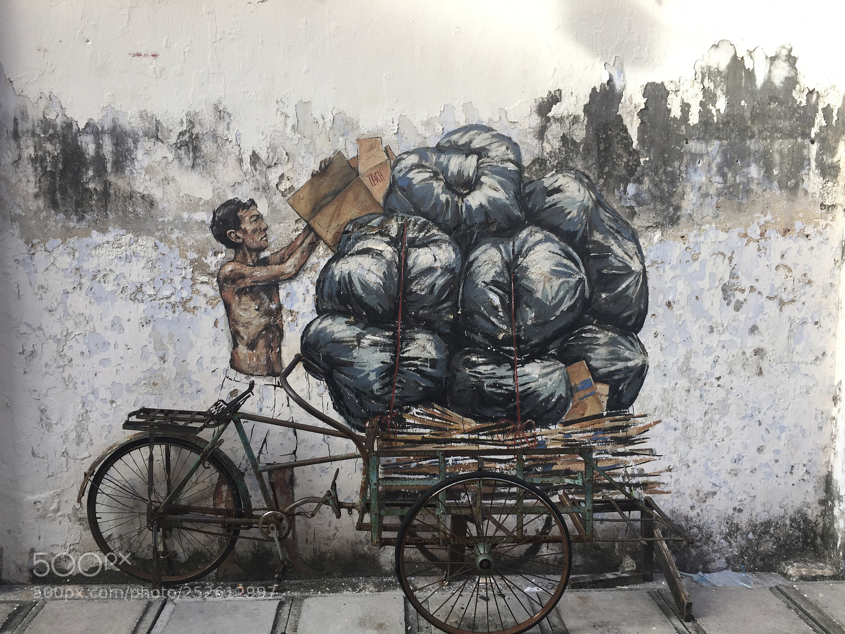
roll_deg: -0.2
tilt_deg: -5.2
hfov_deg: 61.7
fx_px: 708
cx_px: 422
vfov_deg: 48.2
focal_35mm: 29
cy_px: 317
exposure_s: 1/143
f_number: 2.2
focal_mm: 4.15
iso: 32
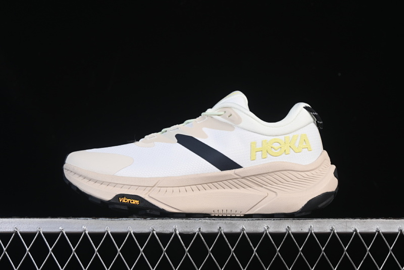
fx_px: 842
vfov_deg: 18.2
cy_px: 135
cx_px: 202
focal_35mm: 75
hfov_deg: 27.0
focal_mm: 50
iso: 160
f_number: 8
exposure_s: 1/80
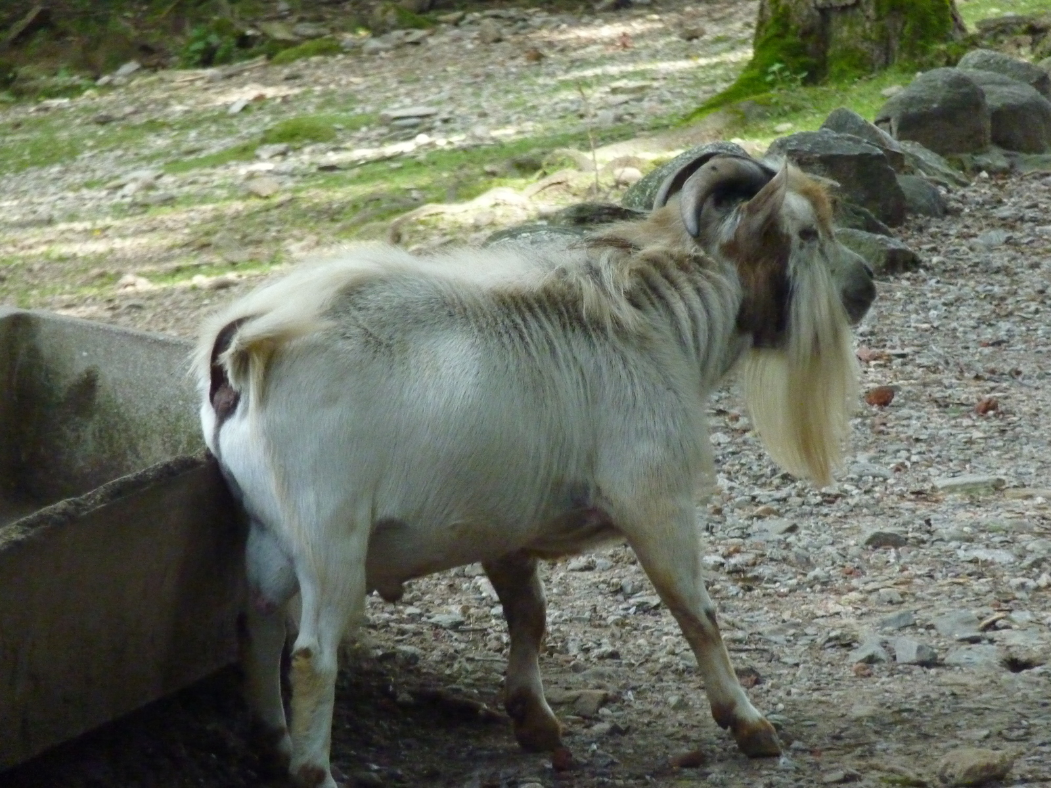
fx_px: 9109
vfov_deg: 5.0
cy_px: 394
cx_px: 526
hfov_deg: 6.6
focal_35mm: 300
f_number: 4.9
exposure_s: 1/320
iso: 800
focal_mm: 49.2
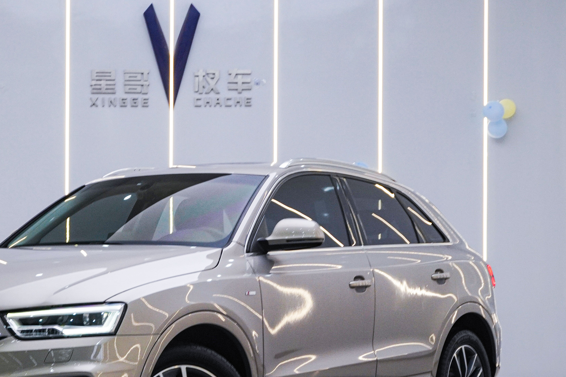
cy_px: 280
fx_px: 1368
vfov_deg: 15.6
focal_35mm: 87
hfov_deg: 23.2
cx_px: 143
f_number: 6.3
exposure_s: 1/80
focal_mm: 32
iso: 640
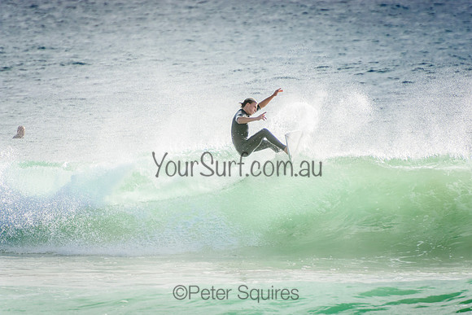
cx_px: 236
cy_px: 158
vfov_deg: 2.3
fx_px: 7868
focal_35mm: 600
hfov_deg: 3.4
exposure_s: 1/2000
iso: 320
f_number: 5.6
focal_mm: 400
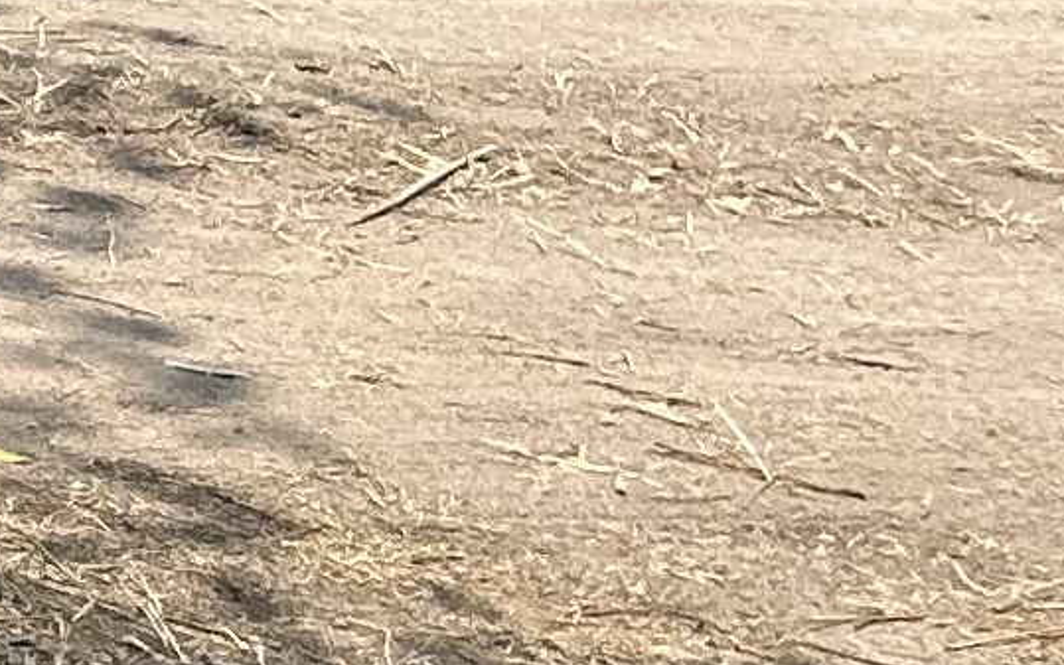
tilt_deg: -18.6
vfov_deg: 6.4
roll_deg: -1.6
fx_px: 5974
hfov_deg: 8.4
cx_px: -2207
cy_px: 184
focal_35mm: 206
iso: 50
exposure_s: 1/2695
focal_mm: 5.7
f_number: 1.5
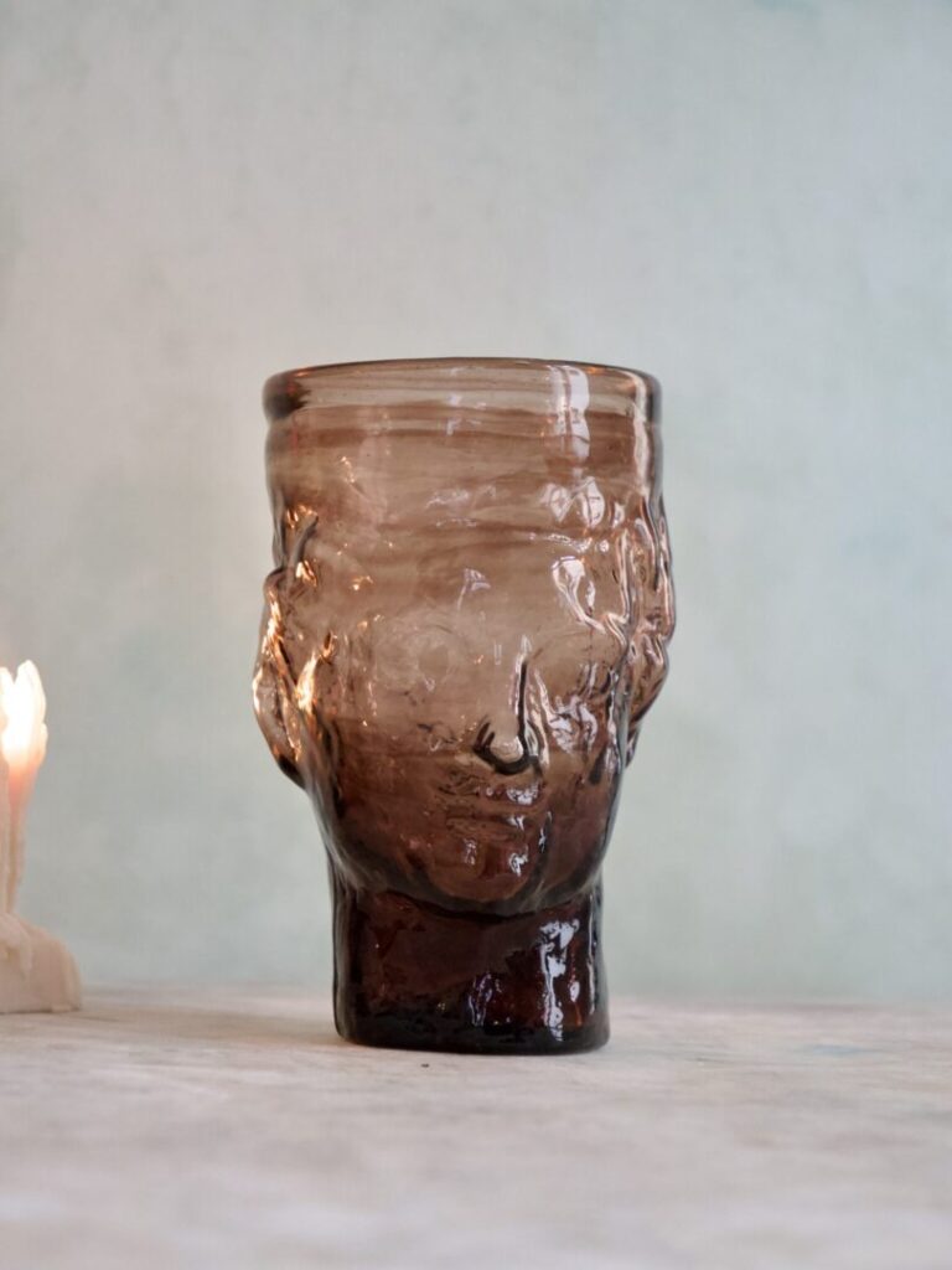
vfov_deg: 18.9
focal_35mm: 104
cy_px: 635
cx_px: 476
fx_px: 3814
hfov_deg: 14.2
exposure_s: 1/125
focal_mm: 52
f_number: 4
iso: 3200
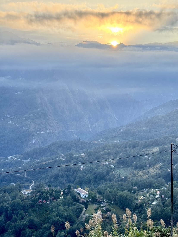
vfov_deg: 39.7
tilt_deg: -7.3
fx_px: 329
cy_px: 118
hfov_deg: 30.3
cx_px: 89
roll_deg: +0.2
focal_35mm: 48
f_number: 1.78
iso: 64
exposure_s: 1/1395
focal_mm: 6.76
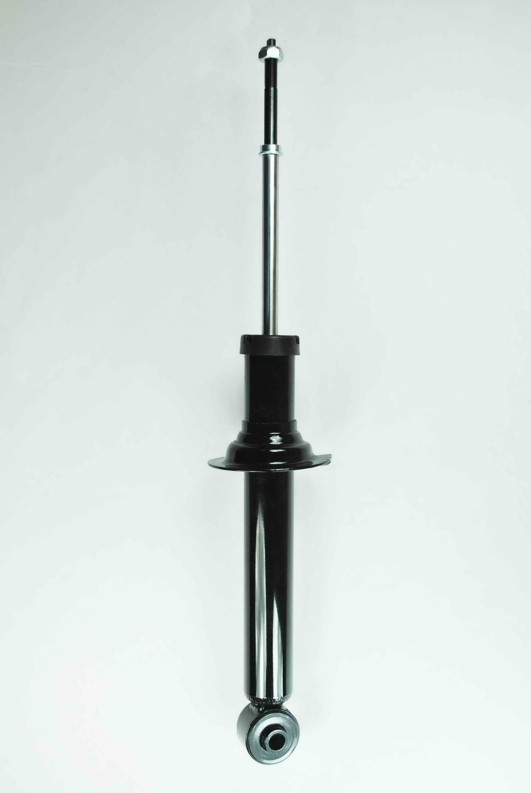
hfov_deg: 34.3
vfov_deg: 49.5
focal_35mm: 39
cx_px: 266
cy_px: 396
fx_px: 860
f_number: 5.6
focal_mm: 26
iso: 100
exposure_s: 1/125
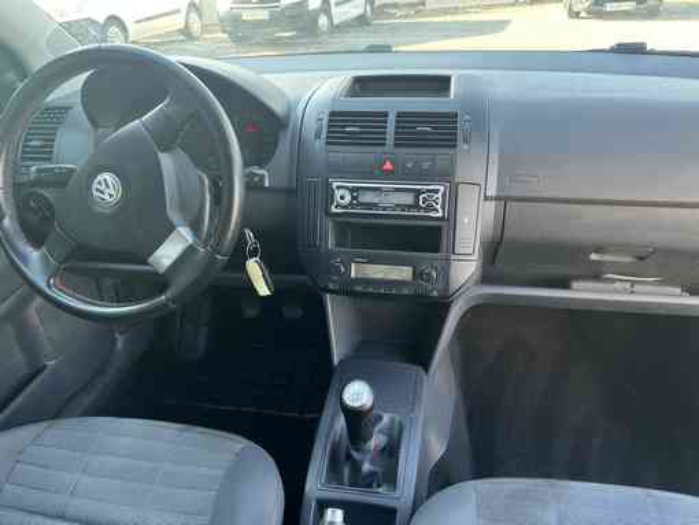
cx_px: 350
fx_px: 525
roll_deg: +4.2
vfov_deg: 53.1
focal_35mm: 26
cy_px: 262
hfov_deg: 67.3
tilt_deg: -30.8
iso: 100
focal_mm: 5.7
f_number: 1.5
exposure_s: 1/121
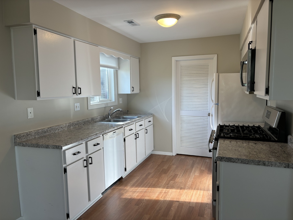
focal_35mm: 26
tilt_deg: -5.2
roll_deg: +2.1
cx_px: 146
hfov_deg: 67.3
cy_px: 110
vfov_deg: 53.1
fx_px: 220
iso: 40
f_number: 1.6
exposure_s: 1/120
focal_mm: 5.96
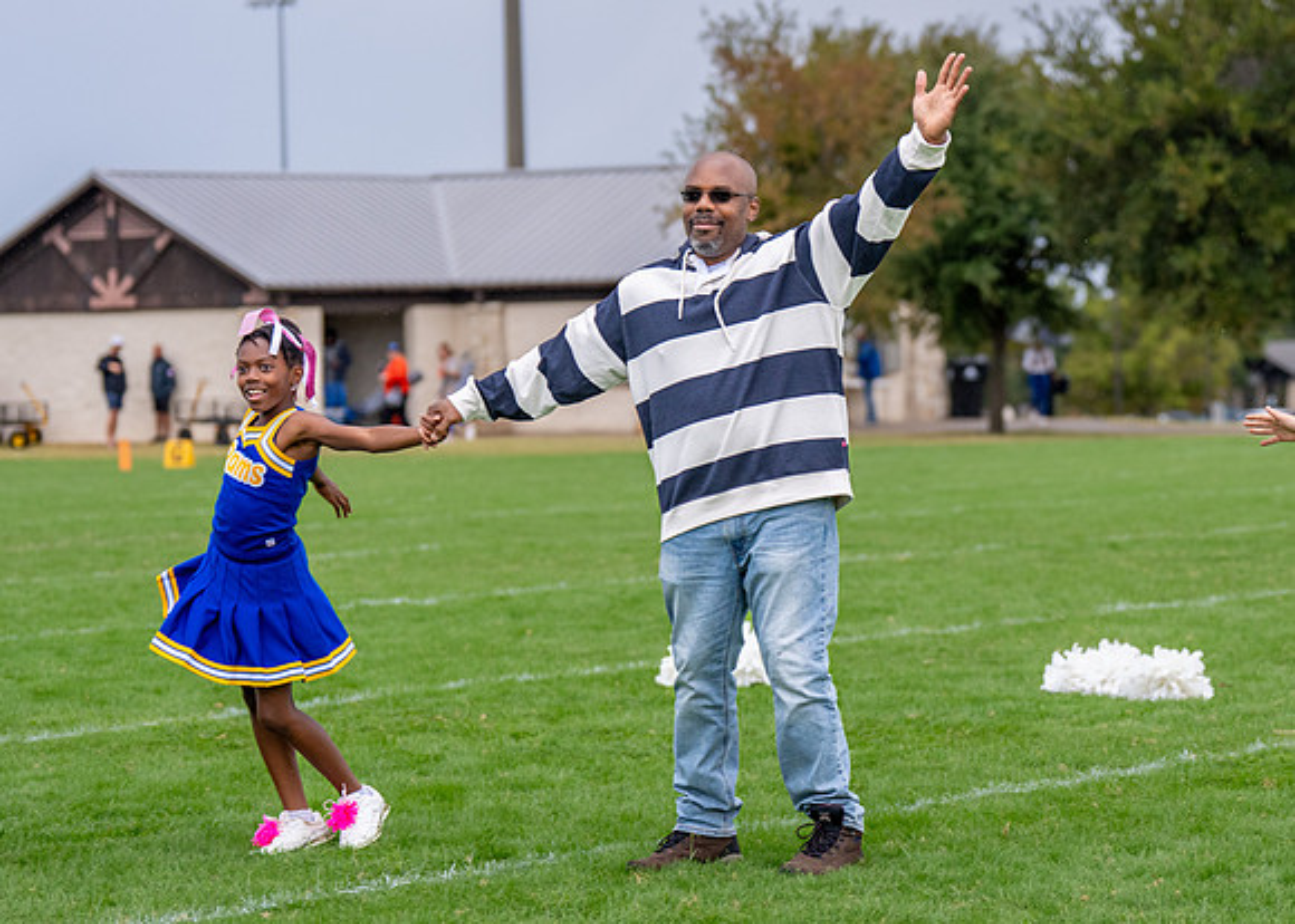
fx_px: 5064
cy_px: 559
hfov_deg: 14.5
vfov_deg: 10.4
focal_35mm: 138
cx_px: 858
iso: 500
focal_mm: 86
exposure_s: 1/1600
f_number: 2.8
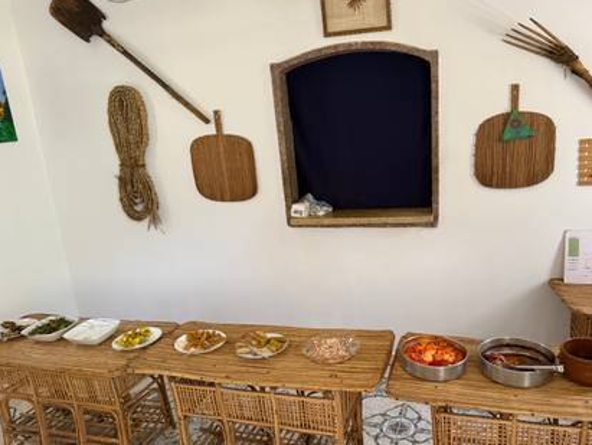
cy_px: 245
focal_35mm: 28
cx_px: 343
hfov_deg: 63.0
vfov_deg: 49.7
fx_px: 479
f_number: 1.78
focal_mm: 6.76
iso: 320
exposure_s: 1/60
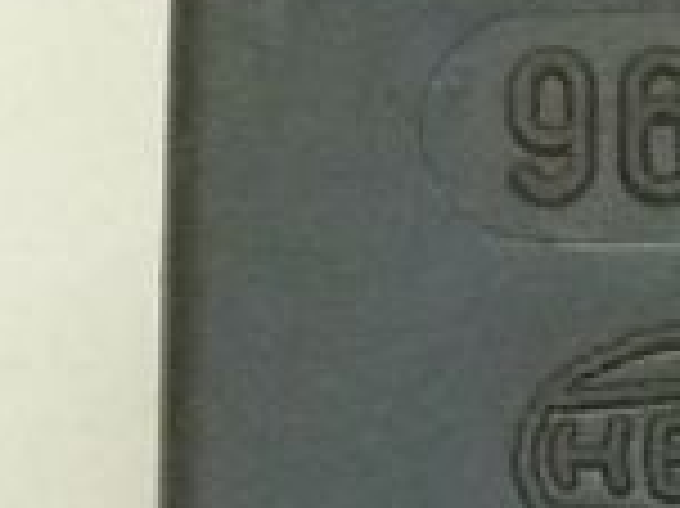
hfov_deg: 4.4
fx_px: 8735
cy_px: 1007
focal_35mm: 445
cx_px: 1448
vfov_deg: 3.3
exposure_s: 1/40
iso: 400
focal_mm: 11.9
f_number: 4.1
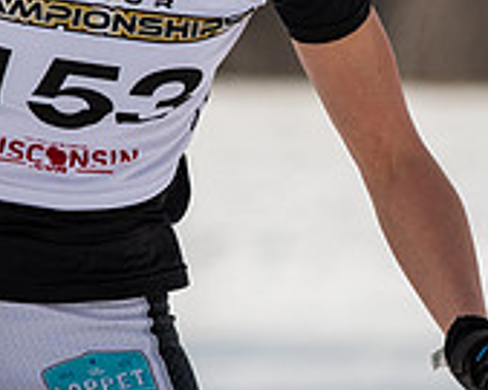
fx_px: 24380
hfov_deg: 1.1
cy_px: 205
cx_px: 291
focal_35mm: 1689
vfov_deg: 0.9
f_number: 6.3
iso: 400
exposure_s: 1/2000
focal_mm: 300
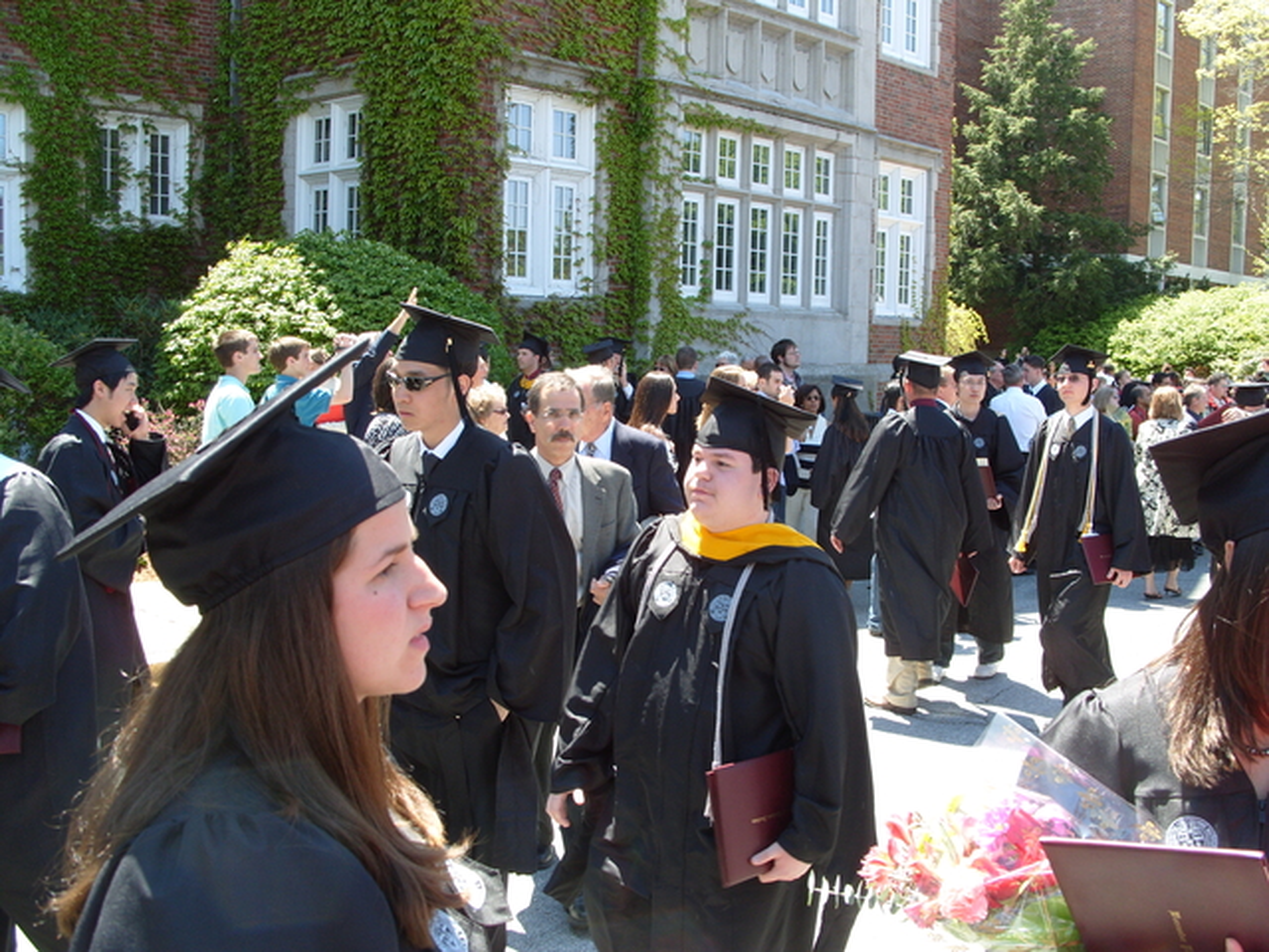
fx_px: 1283
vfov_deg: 40.7
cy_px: 476
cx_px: 634
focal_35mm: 35
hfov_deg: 52.6
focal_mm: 7.8
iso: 80
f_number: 4.1
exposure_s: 1/180
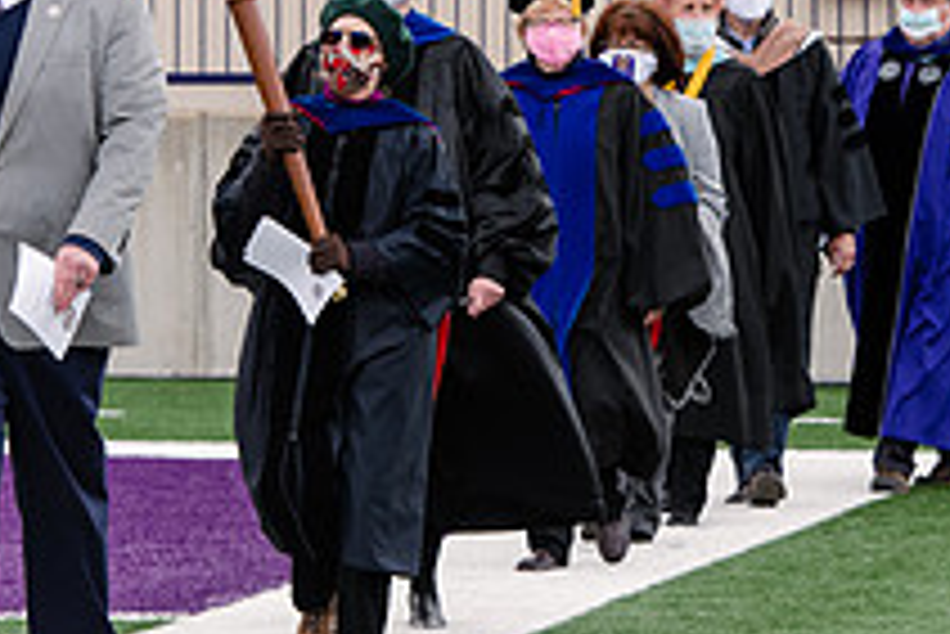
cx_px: 702
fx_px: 8846
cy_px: 119
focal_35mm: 335
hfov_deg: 6.1
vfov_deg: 4.1
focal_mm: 122
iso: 400
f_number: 6.3
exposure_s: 1/500
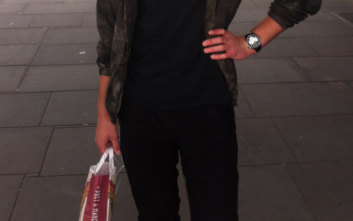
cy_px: -38
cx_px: 171
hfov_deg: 36.3
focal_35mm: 56
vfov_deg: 21.6
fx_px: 539
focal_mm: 3.85
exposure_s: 1/120
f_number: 2.8
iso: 100
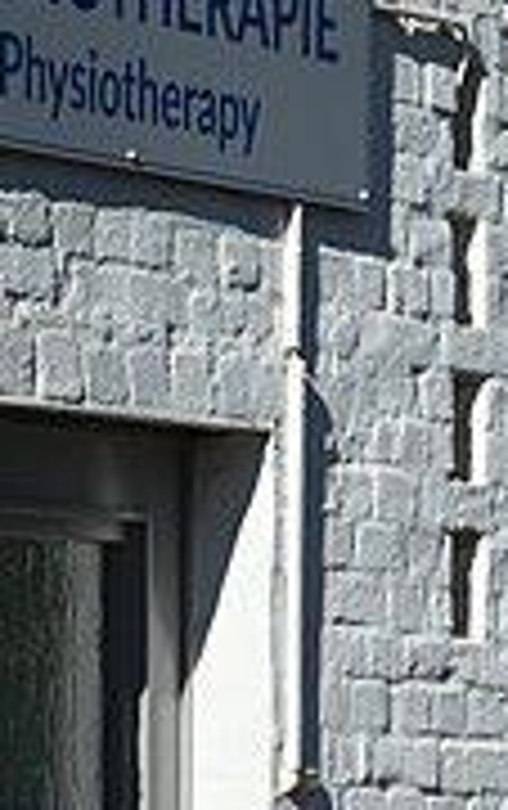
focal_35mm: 394
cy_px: 835
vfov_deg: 5.3
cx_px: 1232
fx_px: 8700
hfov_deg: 3.3
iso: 180
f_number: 5.6
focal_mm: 120
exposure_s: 1/1600
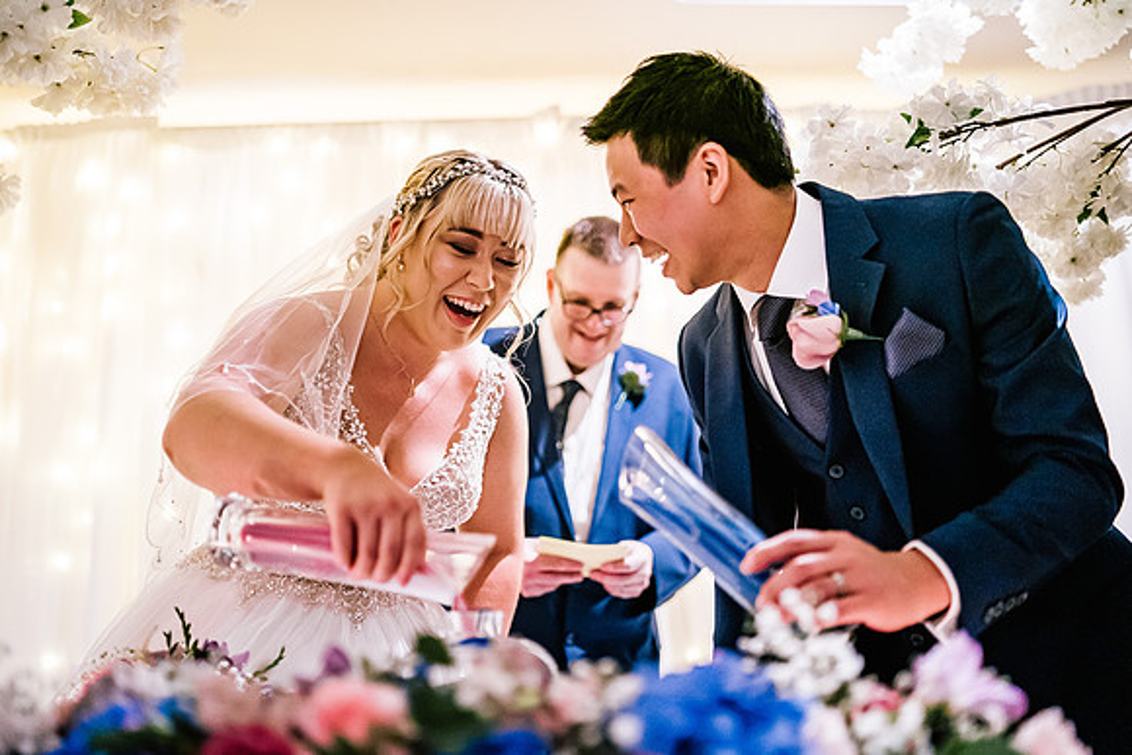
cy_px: 377
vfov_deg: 36.9
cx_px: 566
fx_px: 1131
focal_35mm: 36
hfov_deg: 53.2
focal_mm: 35
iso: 3200
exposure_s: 1/250
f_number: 1.4
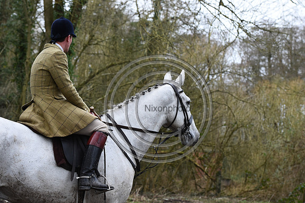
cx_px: 152
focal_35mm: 100
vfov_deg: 13.7
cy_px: 102
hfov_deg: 20.4
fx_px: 847
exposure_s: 1/1250
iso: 2500
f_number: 5.6
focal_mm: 100
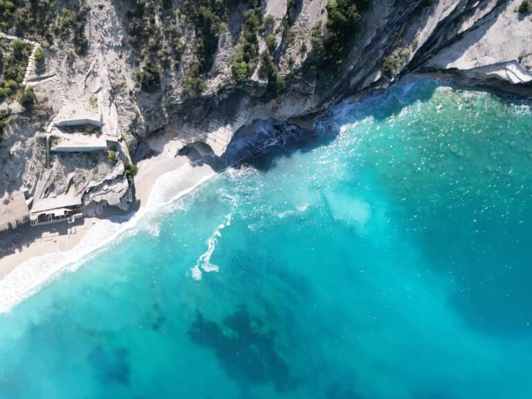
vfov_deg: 42.4
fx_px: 507
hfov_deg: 53.1
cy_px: 267
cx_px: 138
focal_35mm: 33
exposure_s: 1/1600
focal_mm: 8.4
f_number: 2.8
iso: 200
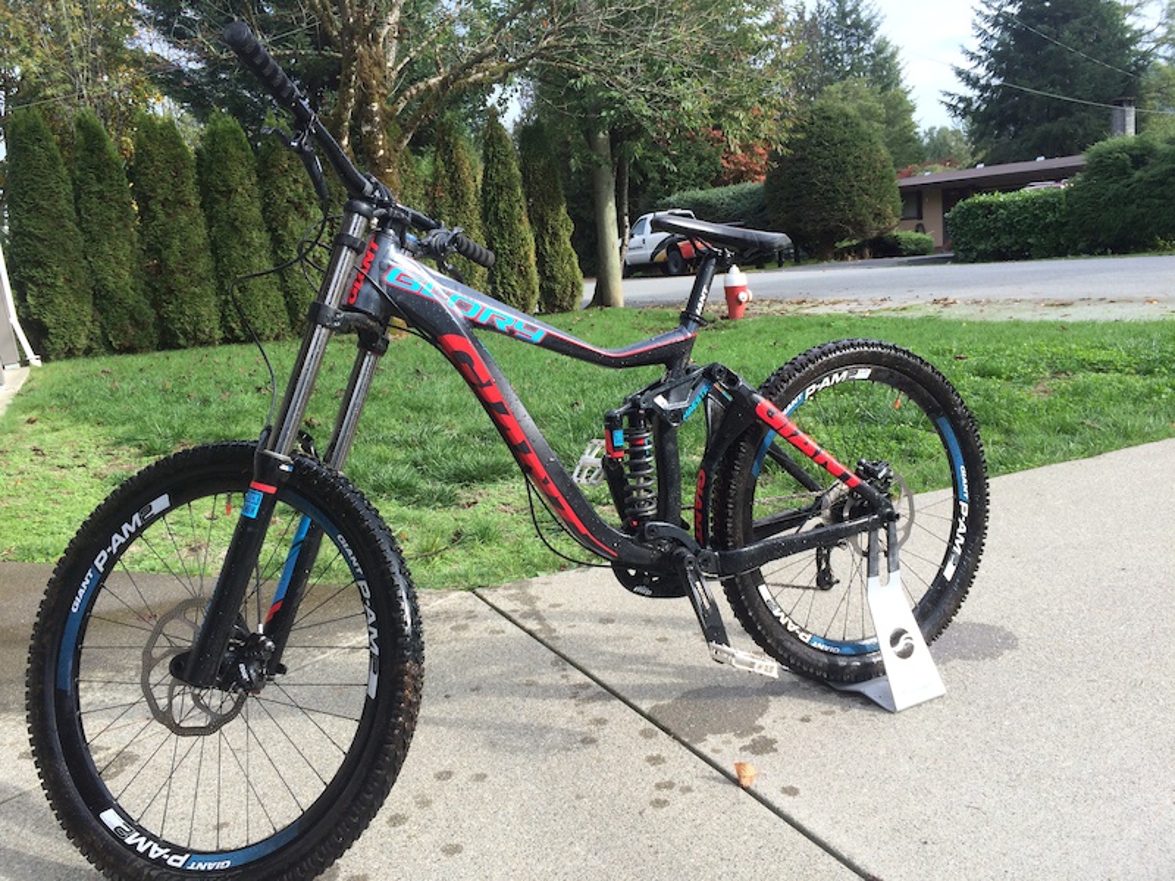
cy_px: 440
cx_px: 588
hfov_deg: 61.7
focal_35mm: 29
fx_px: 984
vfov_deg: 48.2
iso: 32
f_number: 2.2
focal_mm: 4.15
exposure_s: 1/651
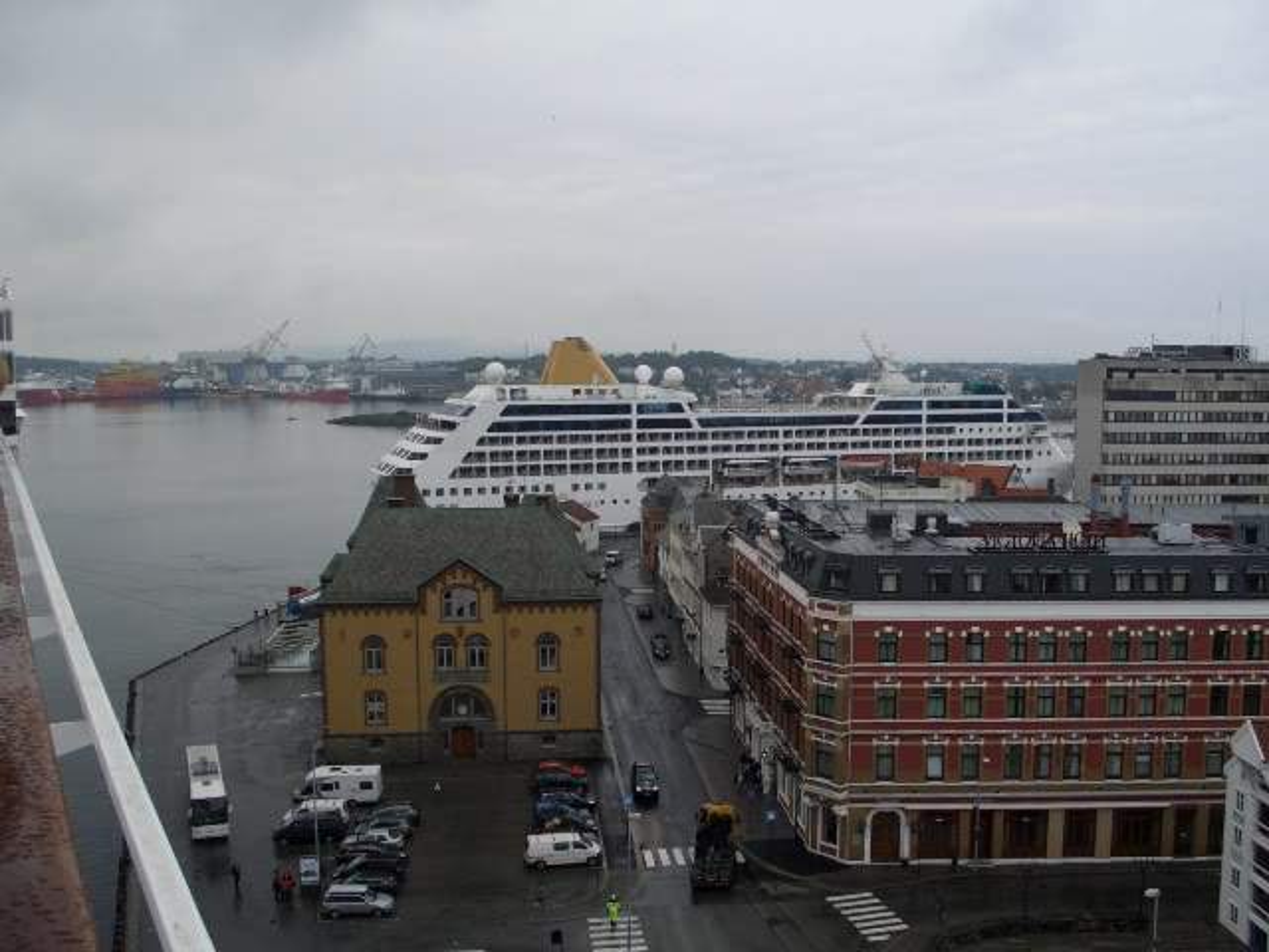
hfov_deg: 55.4
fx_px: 1210
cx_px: 634
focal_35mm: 33
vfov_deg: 42.9
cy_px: 476
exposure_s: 1/200
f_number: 4
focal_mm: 7.1
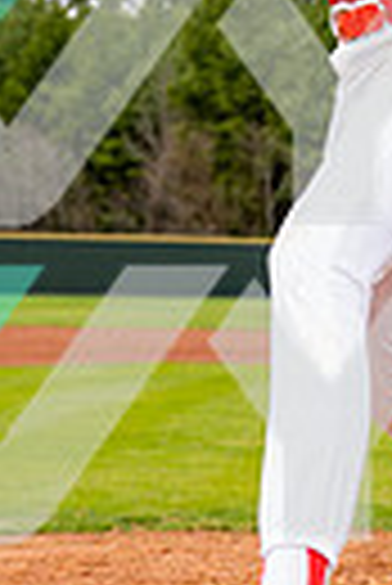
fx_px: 2541
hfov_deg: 8.7
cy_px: 90
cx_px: 446
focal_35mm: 156
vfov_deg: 13.1
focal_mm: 45
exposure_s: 1/250
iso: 100
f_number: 4
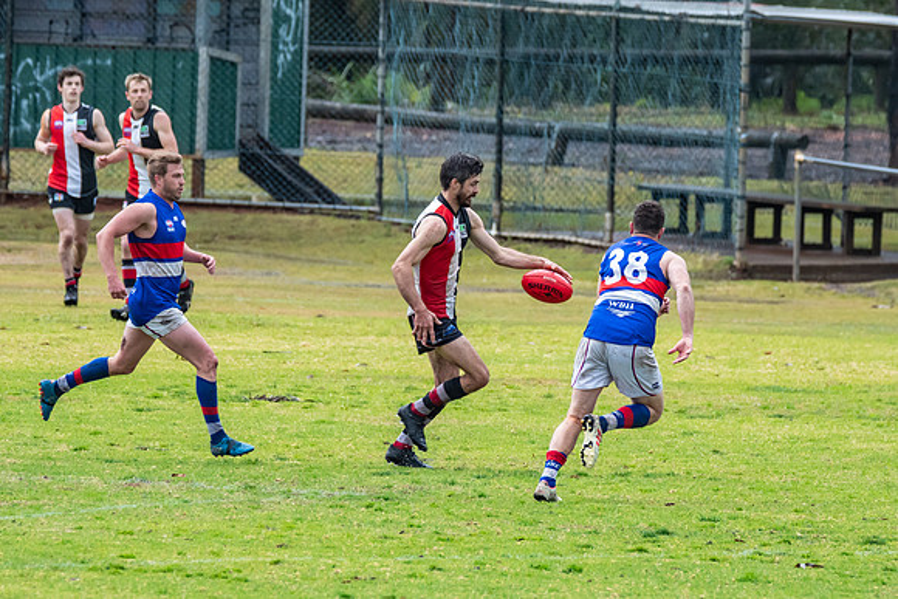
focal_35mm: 556
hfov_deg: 3.7
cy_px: 321
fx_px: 13861
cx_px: 511
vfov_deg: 2.5
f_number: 7.1
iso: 1250
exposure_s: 1/2000
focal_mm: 320
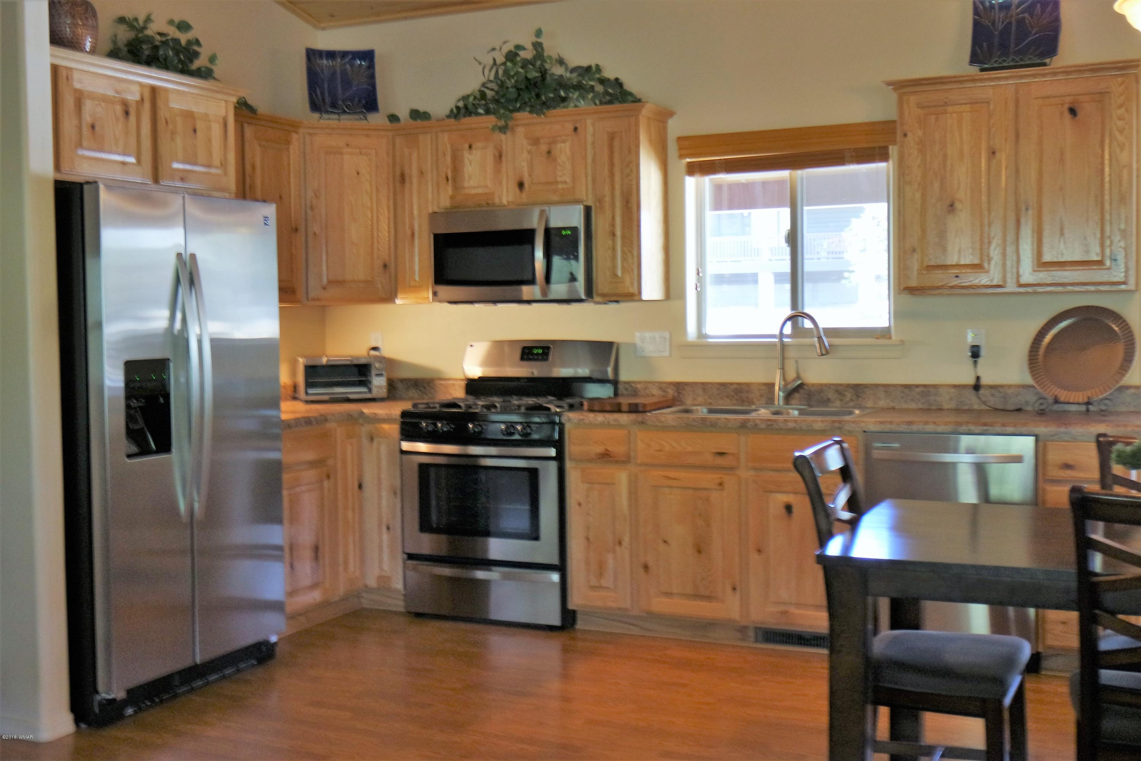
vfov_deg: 33.4
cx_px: 570
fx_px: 1268
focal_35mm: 40
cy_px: 380
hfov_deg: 48.5
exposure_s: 1/15
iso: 800
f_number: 4
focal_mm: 15
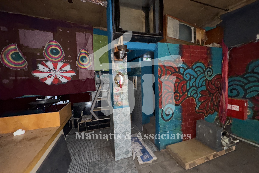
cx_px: 133
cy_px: 85
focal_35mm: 15
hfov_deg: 100.4
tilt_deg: -3.3
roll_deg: +2.2
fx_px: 108
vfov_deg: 77.3
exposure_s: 1/16
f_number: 2.2
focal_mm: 2.22
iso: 640
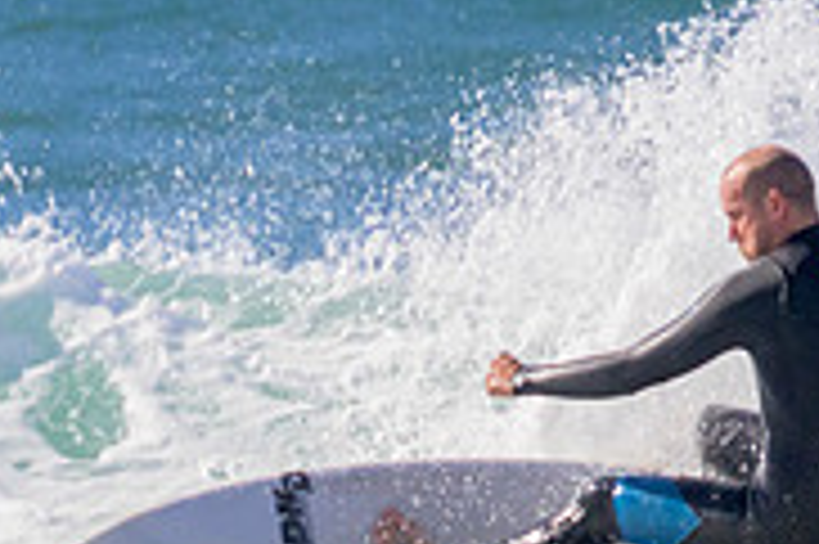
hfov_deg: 0.7
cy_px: 484
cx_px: -59
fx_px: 64550
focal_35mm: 2840
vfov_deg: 0.5
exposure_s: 1/2000
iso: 800
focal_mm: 650
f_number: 11
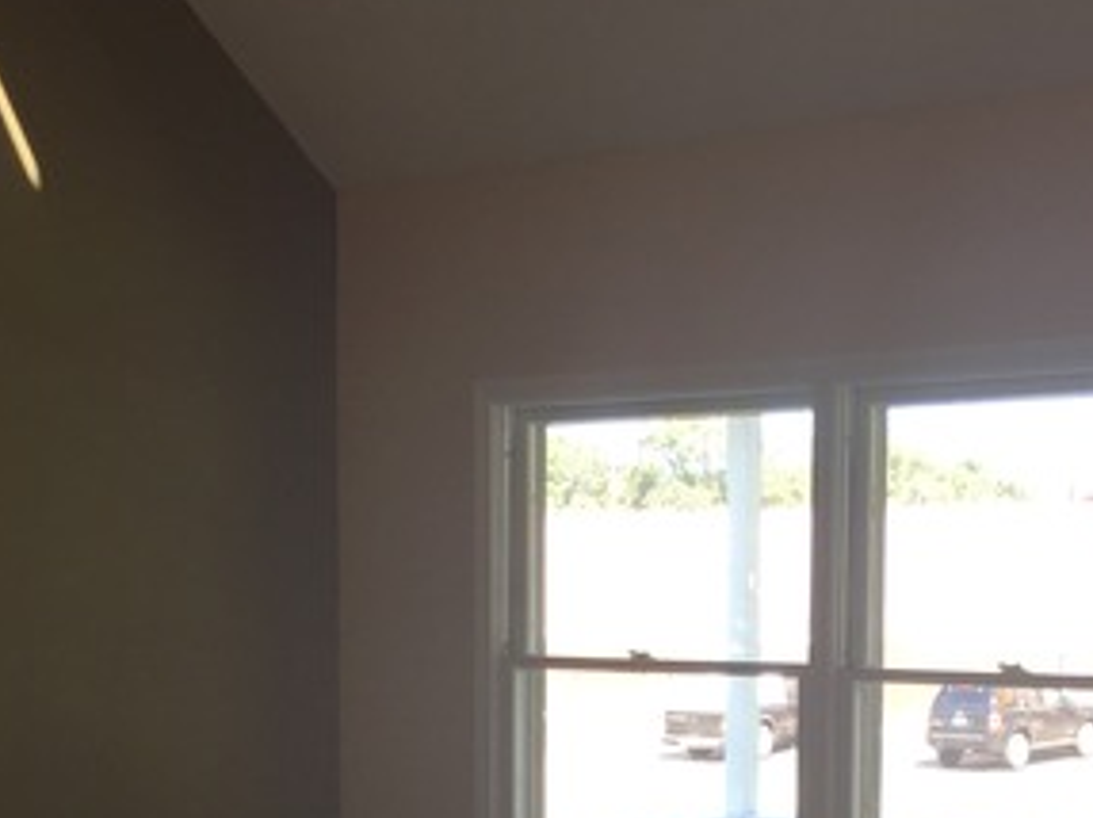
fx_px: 2051
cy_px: 742
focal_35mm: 65
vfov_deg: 22.0
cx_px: 829
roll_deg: -1.1
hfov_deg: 29.3
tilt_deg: -4.1
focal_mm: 4.15
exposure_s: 1/120
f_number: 2.2
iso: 32
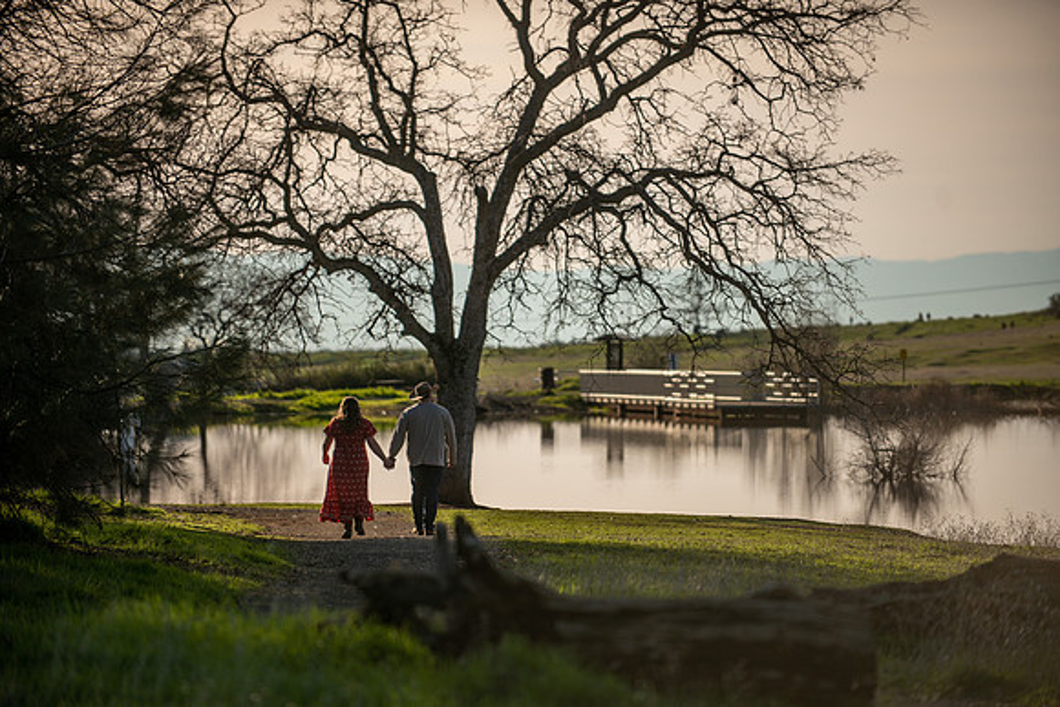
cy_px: 354
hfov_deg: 10.3
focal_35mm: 200
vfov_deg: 6.9
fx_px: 5890
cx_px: 530
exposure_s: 1/3200
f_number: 2.8
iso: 50
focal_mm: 200
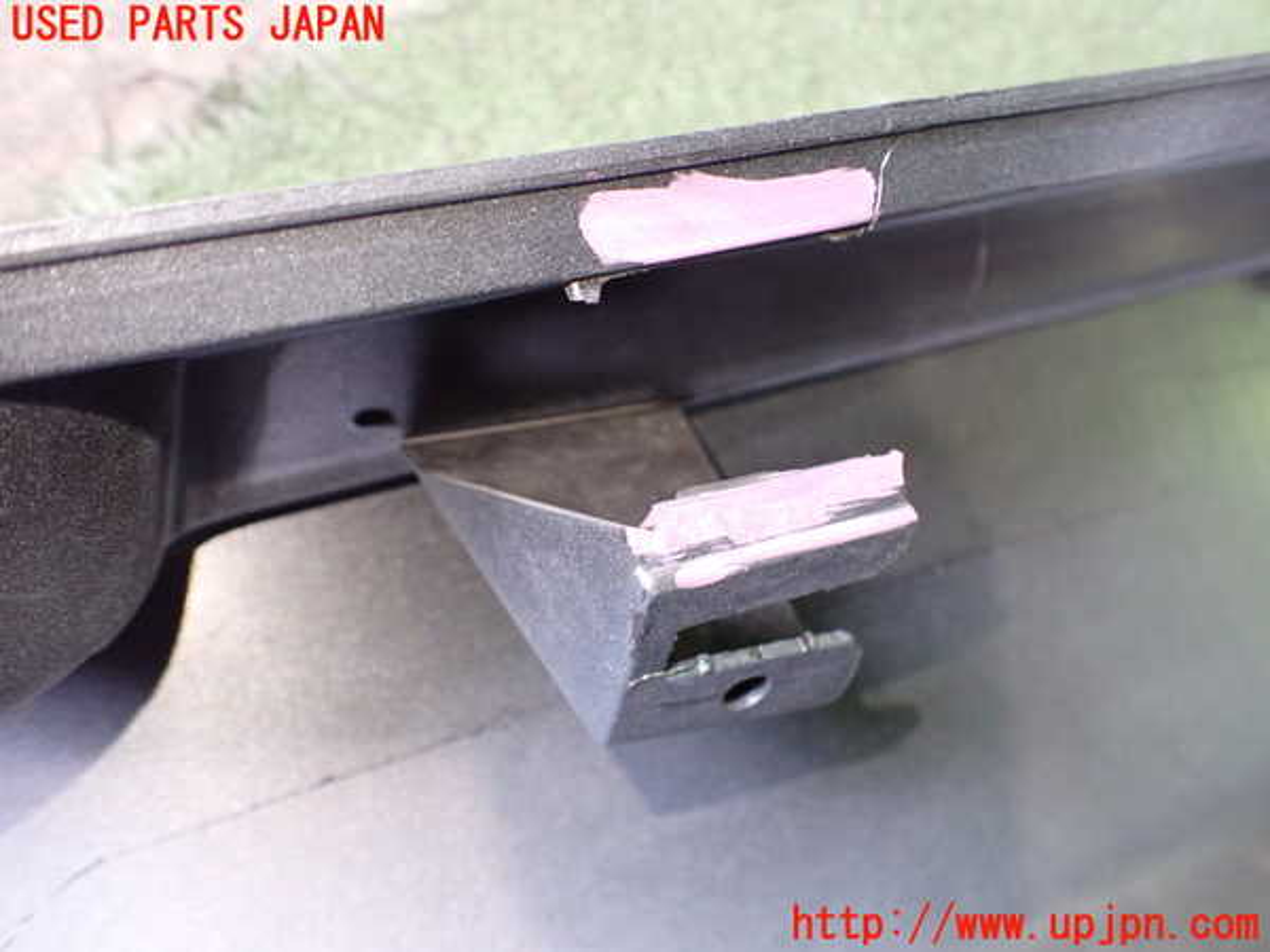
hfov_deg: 60.0
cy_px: 476
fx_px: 1101
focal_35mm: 30
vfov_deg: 46.8
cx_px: 635
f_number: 2.3
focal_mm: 5.4
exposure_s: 1/100
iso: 800
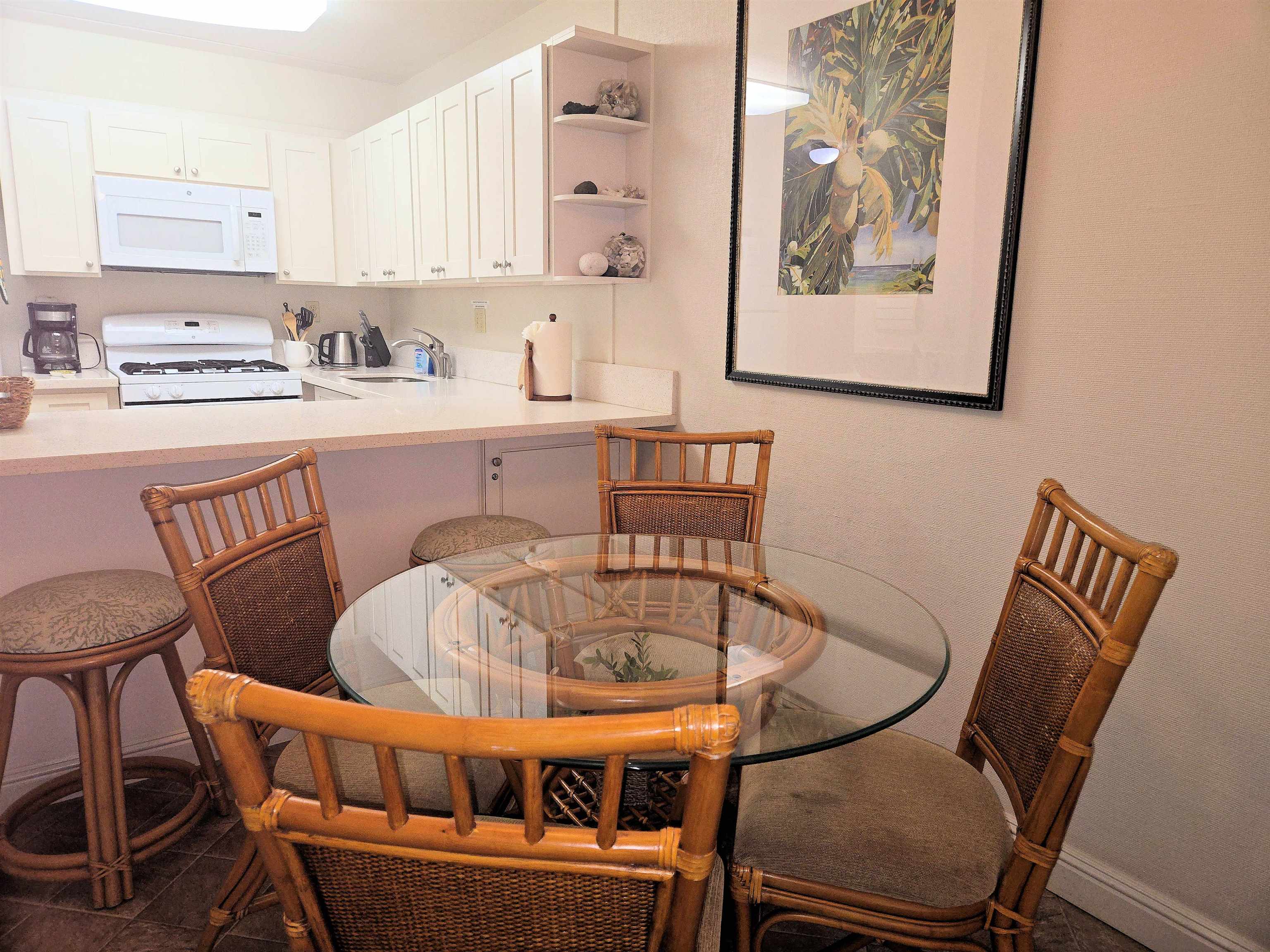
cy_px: 476
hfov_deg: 73.9
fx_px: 844
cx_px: 635
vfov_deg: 58.9
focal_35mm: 23
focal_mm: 5.4
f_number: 1.8
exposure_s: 1/60
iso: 100
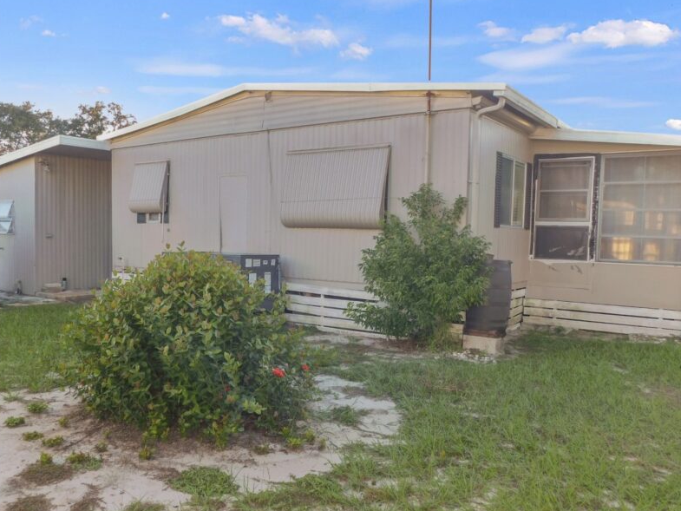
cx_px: 292
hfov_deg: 59.7
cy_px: 252
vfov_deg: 46.8
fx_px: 590
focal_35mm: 30
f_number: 3
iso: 125
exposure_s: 1/100
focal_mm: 4
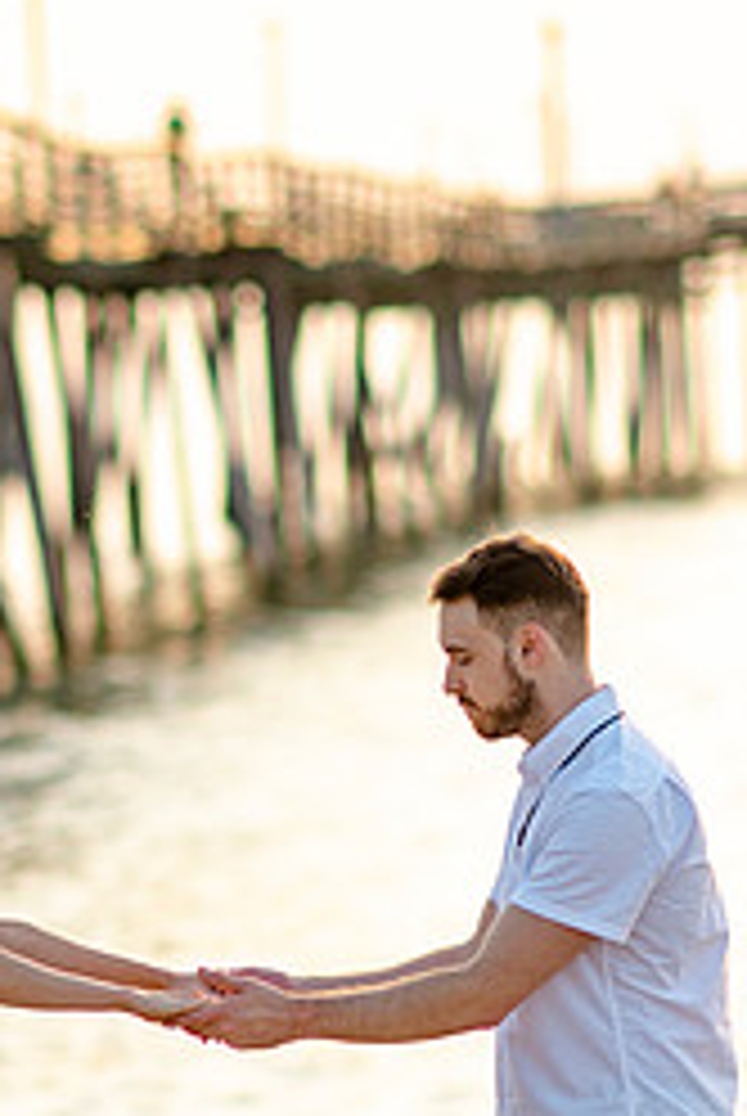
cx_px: 238
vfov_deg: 8.9
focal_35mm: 231
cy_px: 886
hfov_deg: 6.0
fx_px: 7169
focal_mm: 85
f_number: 1.8
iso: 250
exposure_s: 1/4000
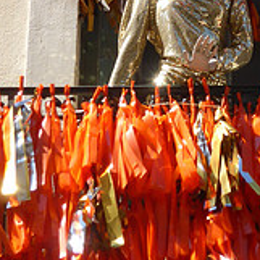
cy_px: 6
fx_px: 1997
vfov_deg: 7.4
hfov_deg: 7.4
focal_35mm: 235
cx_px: 216
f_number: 5
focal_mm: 12.5
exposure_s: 1/320
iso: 100
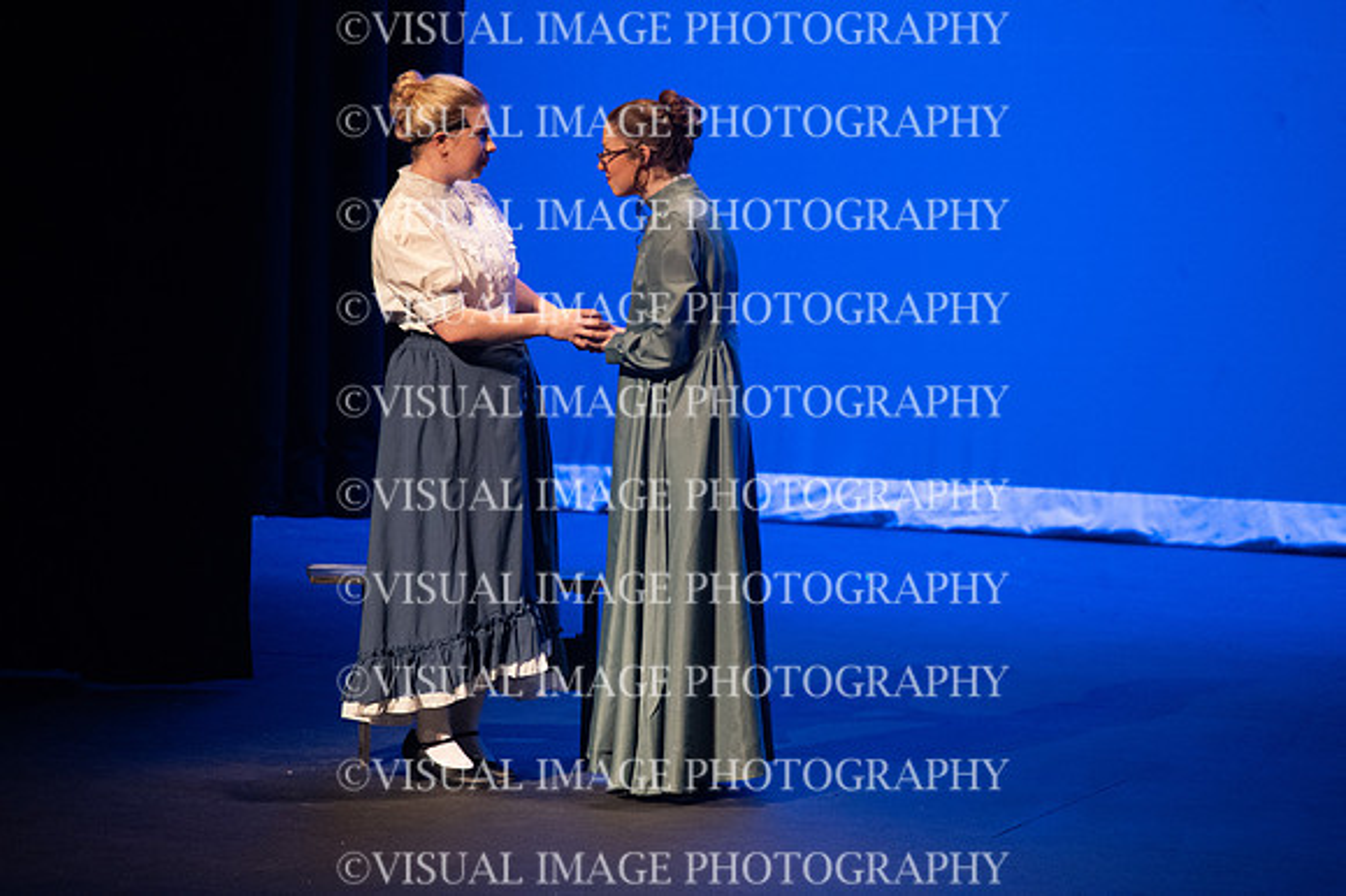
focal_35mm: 420
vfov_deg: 3.3
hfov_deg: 4.9
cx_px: 673
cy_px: 448
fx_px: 15694
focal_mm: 420
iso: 10000
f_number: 6.3
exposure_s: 1/160
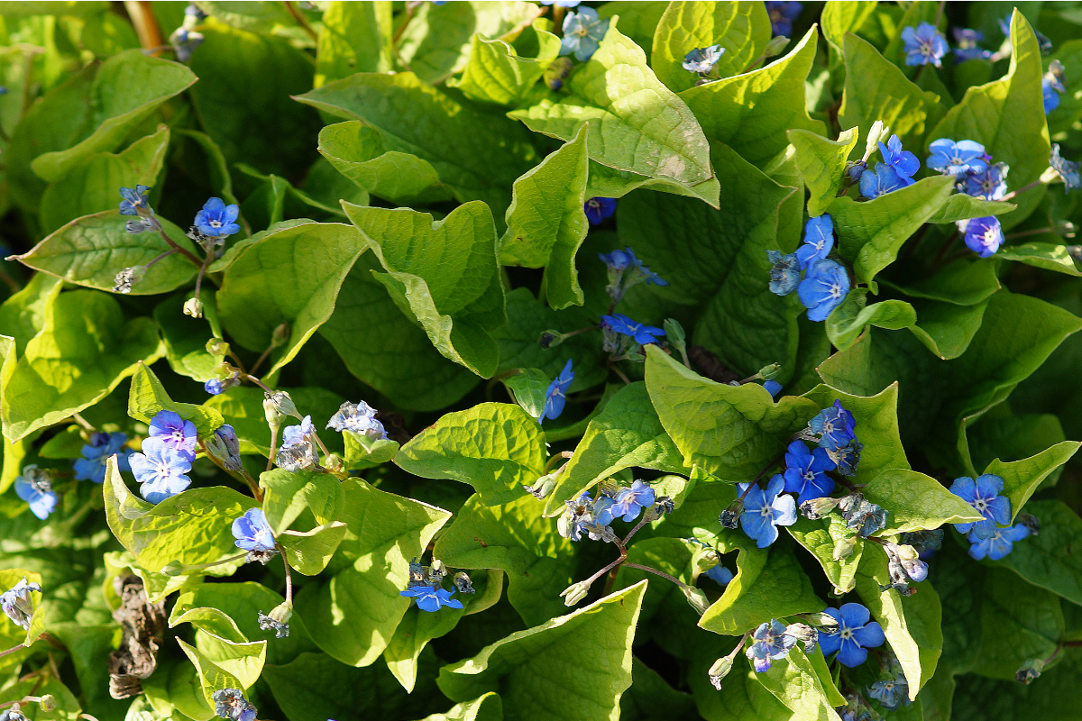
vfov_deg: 9.1
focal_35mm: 150
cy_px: 360
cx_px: 541
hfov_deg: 13.7
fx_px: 4508
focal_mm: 100
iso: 100
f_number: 4
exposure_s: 1/160
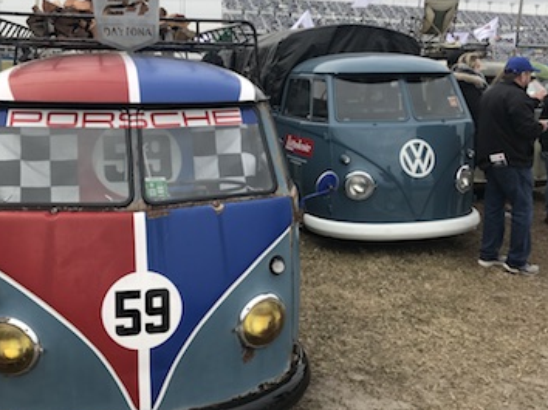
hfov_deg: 49.0
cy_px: 190
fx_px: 601
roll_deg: -2.6
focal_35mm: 38
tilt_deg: -11.8
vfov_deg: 37.7
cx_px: 268
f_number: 1.8
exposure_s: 1/334
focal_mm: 3.99
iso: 20
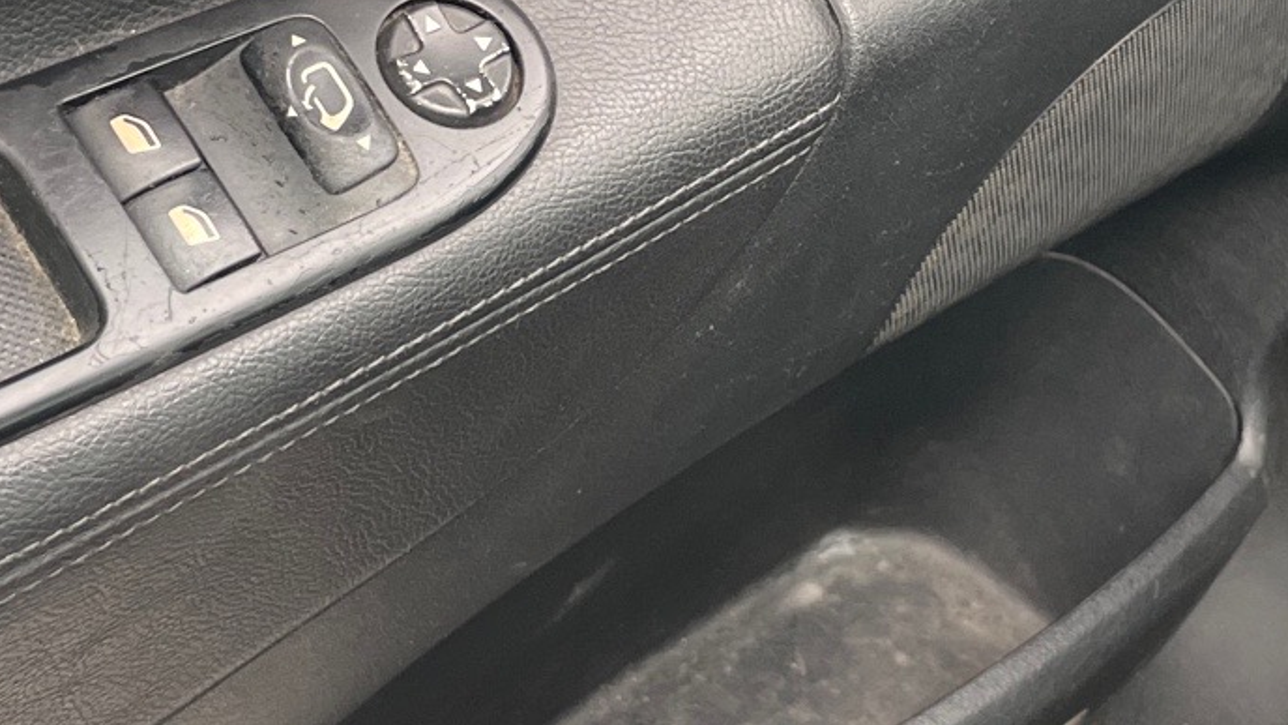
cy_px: 217
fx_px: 2698
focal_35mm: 79
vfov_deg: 15.3
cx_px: 708
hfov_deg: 26.8
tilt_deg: -46.3
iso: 125
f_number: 1.6
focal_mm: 4.2
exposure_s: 1/81
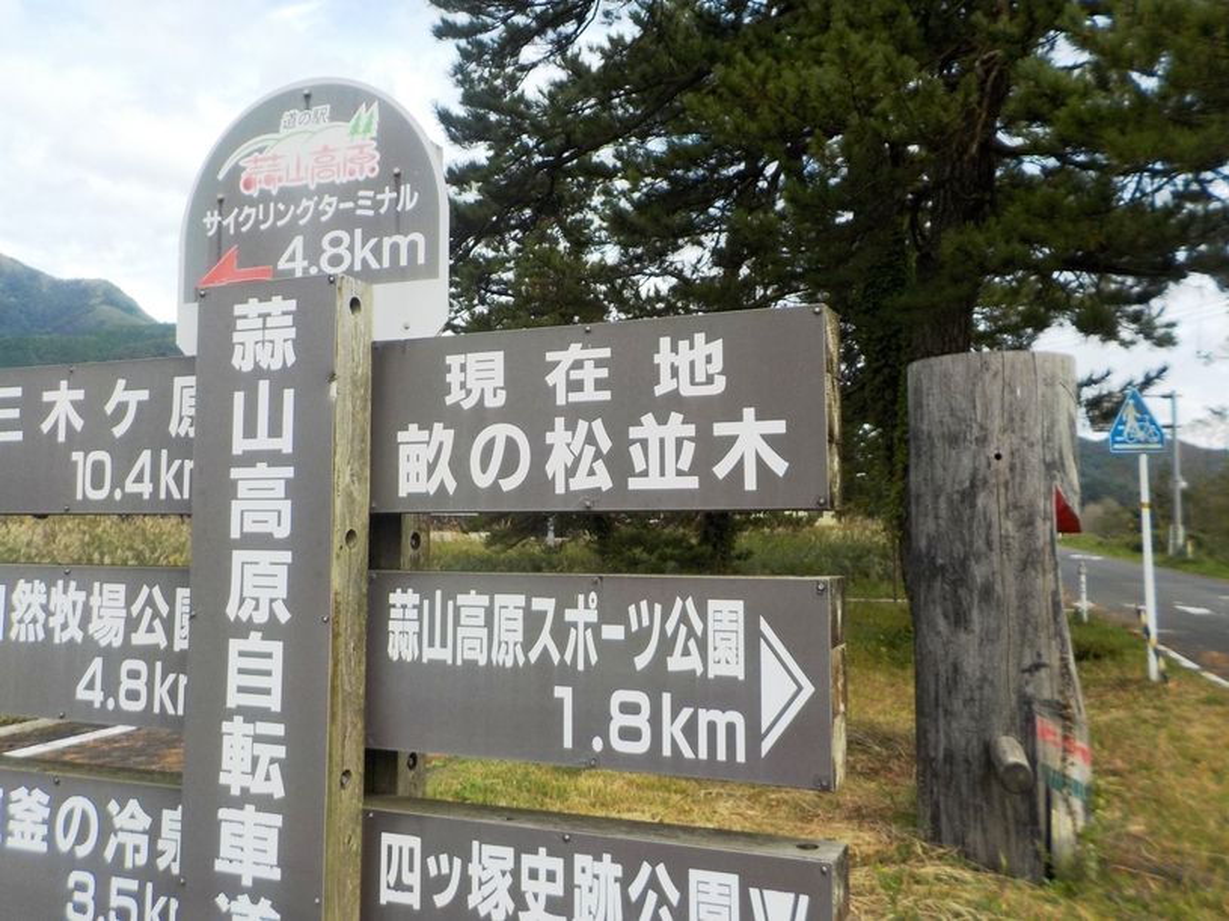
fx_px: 1065
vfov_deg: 46.8
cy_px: 460
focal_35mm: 30
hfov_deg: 60.0
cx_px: 614
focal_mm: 4.1
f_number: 3.3
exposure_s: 1/640
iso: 125
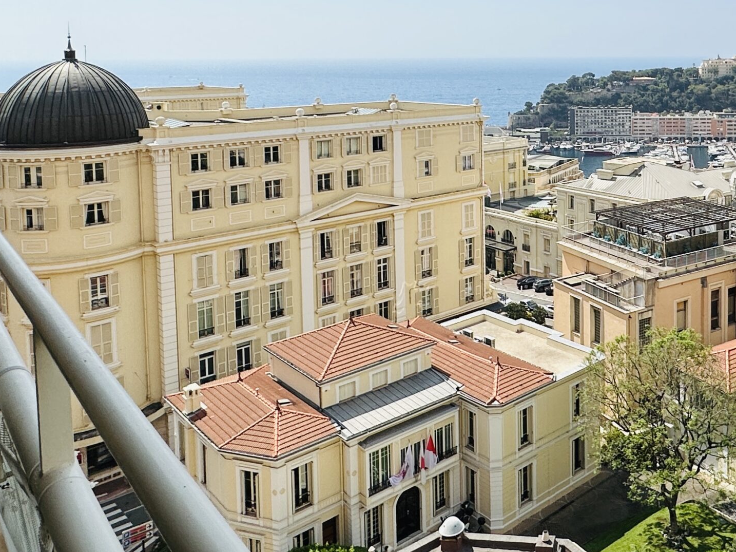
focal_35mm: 25
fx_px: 531
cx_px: 602
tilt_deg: -3.5
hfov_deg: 62.7
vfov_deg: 51.0
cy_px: 99
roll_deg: +0.6
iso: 50
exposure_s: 1/3731
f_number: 2.2
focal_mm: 2.22
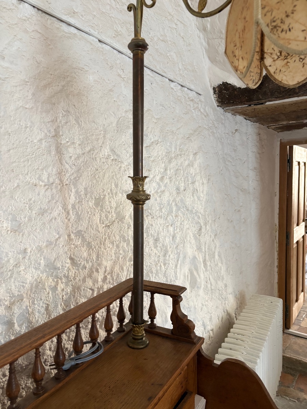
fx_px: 307
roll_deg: +1.1
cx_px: 154
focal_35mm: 26
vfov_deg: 67.3
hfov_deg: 53.1
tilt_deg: -6.0
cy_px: 204
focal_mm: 5.96
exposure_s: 1/60
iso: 250
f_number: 1.6
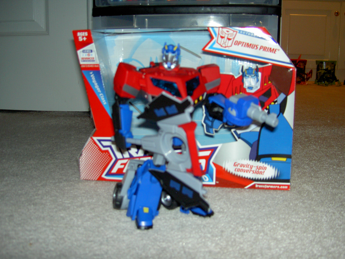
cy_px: 130
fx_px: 389
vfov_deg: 36.8
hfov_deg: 47.9
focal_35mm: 39
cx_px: 172
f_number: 2.8
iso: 100
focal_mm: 8
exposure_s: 1/59.5
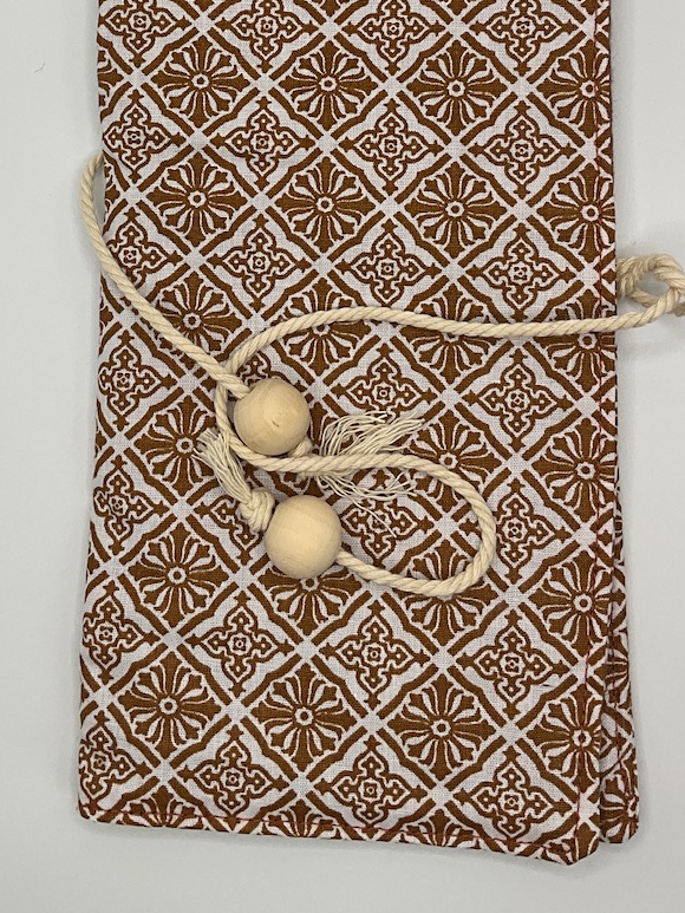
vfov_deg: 38.2
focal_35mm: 48
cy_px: 182
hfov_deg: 30.2
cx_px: 280
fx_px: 1266
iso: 25
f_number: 1.8
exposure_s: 1/316
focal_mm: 3
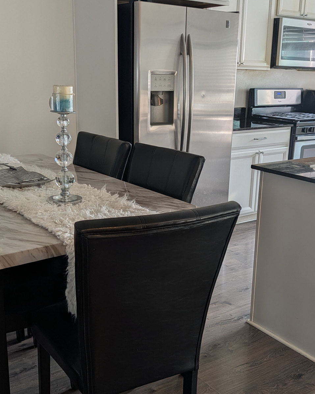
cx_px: 172
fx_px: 466
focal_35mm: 40
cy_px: 218
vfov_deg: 45.7
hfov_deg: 37.3
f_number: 1.68
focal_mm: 6.9
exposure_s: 1/54.3
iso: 25
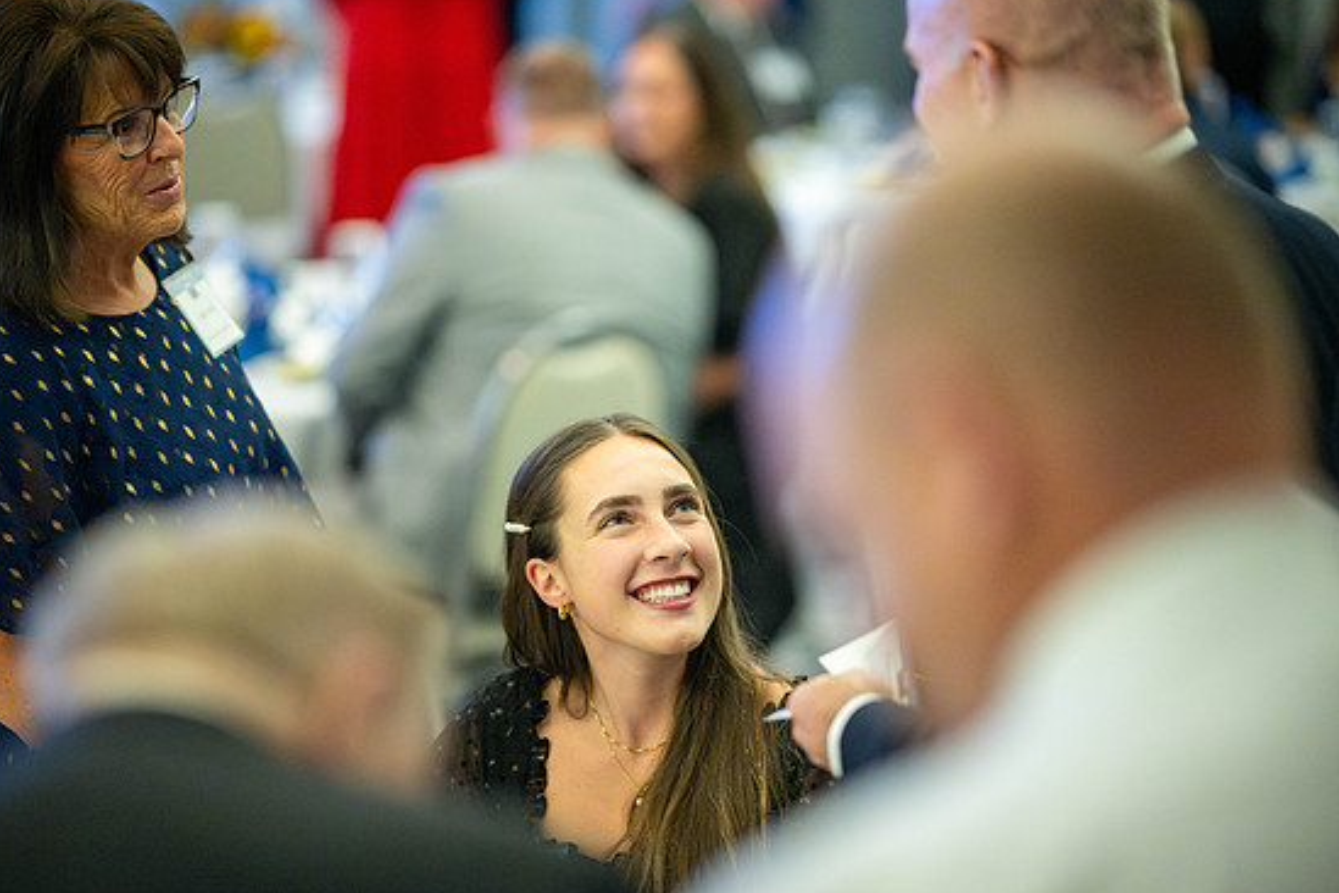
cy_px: 438
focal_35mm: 111
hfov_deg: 18.4
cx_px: 644
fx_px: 4128
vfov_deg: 12.3
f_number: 1.4
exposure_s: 1/500
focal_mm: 105
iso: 6400
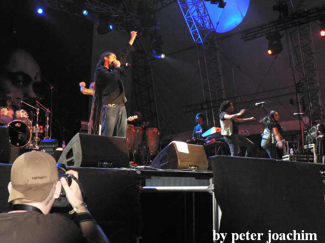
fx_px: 422
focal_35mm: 45
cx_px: 162
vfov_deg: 32.2
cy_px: 122
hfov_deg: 42.1
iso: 400
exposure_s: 1/60
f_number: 2.8
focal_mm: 7.8
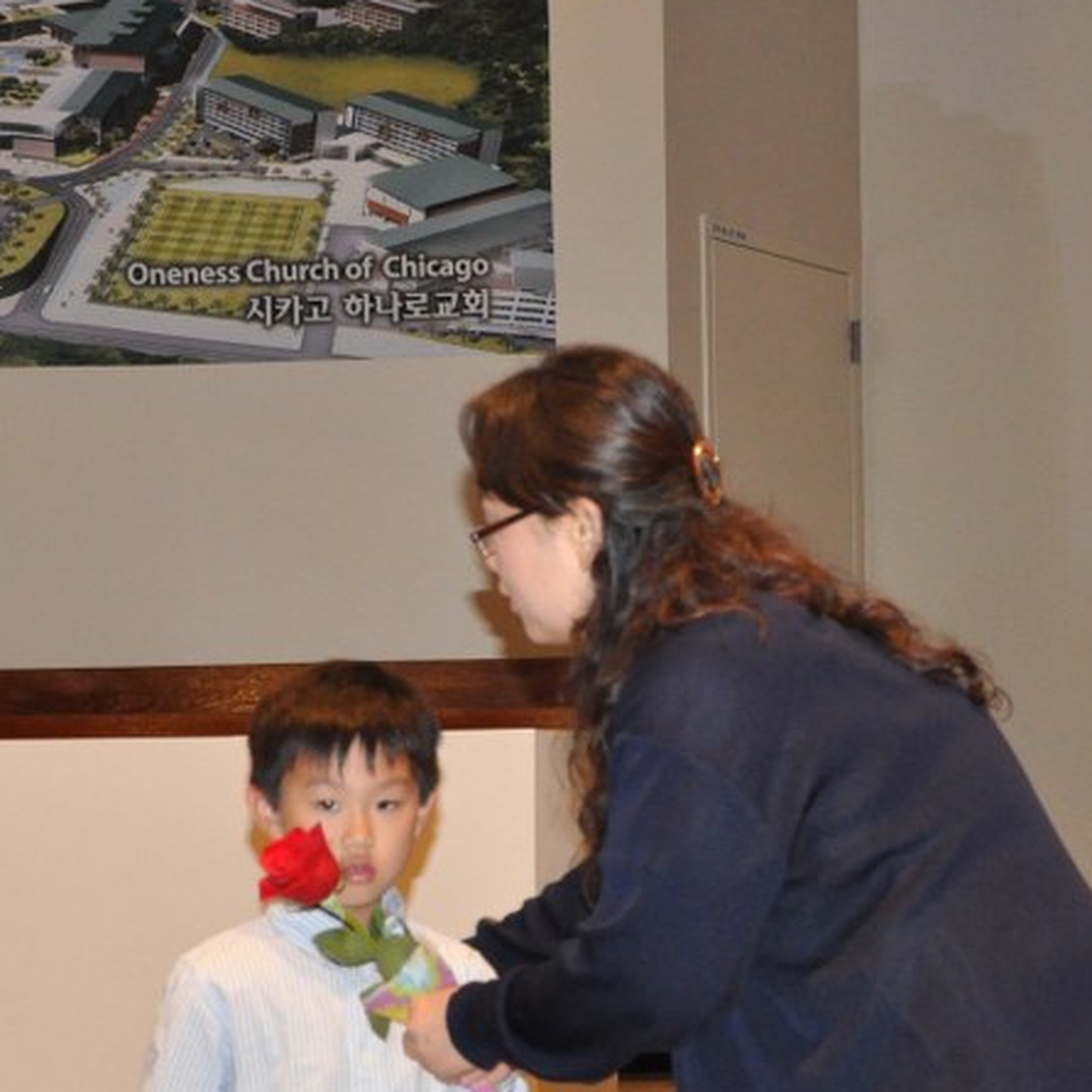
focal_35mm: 117
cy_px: 759
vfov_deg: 14.9
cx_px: 563
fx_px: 4176
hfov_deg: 14.9
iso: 2000
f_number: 5.6
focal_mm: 40
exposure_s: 1/60
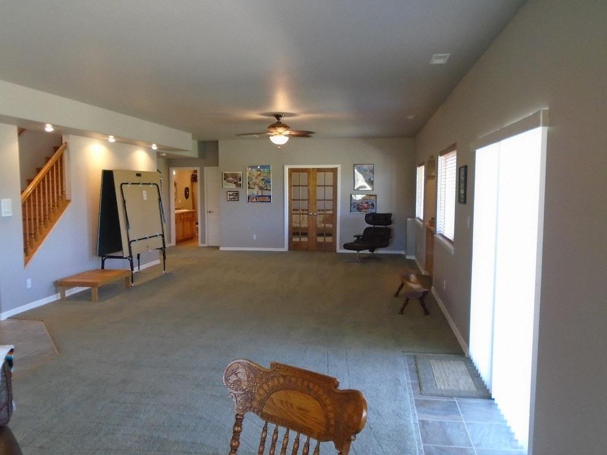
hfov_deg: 67.3
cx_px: 304
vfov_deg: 53.1
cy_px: 228
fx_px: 456
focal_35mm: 26
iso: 400
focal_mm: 4.6
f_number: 3.2
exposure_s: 1/30
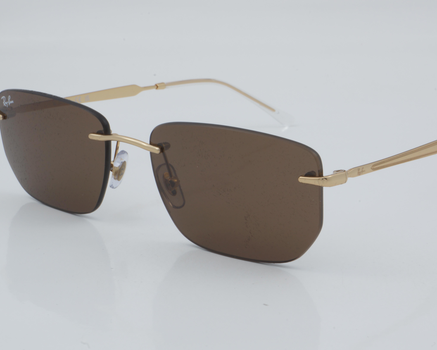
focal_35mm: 85
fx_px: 1099
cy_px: 174
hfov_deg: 22.5
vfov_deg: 18.1
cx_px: 252
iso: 100
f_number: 29
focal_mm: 50
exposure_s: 1/4
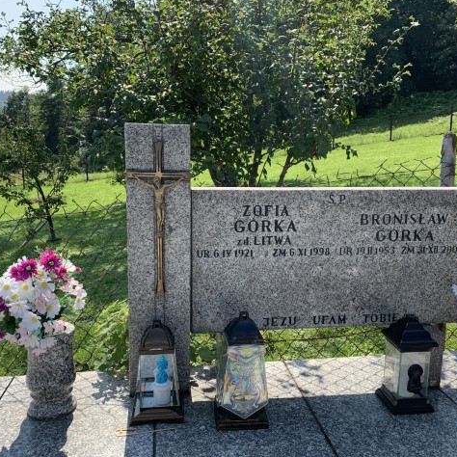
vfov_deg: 52.5
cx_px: 239
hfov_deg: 52.5
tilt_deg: -10.8
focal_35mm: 31
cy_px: 228
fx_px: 463
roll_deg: +2.1
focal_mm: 4.25
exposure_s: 1/1021
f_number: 1.8
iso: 25
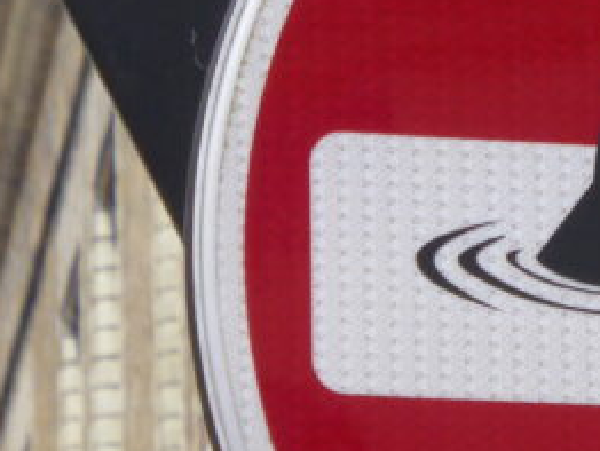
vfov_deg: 1.7
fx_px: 15649
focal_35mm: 902
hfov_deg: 2.2
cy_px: 298
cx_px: 854
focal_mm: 41.3
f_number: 5.6
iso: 160
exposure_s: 1/80
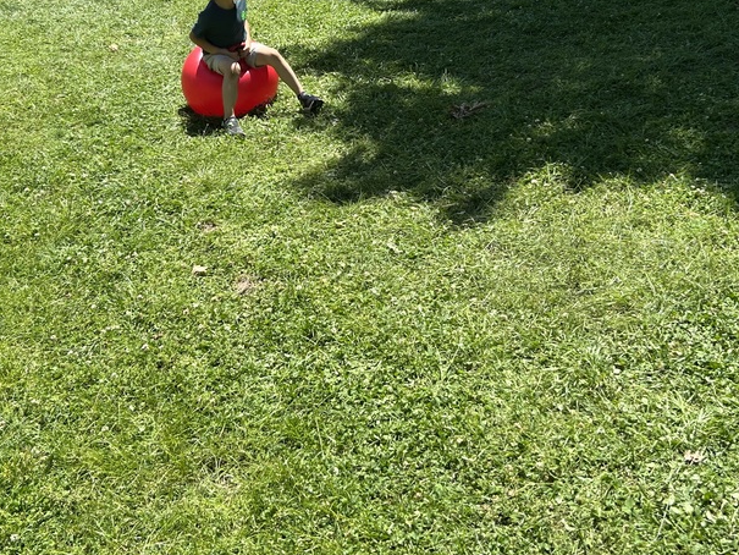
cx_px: 358
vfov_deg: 32.4
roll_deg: +5.5
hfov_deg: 42.9
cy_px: 153
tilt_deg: -20.0
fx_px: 940
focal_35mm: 44
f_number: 1.5
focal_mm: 5.7
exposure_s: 1/1869
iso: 50
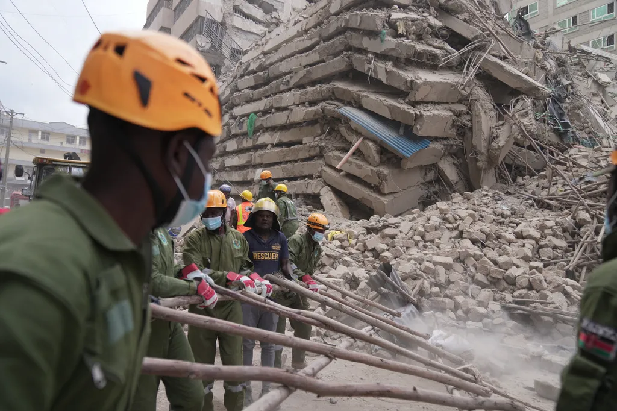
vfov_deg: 53.1
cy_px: 206
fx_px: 411
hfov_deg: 73.8
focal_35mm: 24
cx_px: 308
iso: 250
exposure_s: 1/400
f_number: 2.8
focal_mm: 24
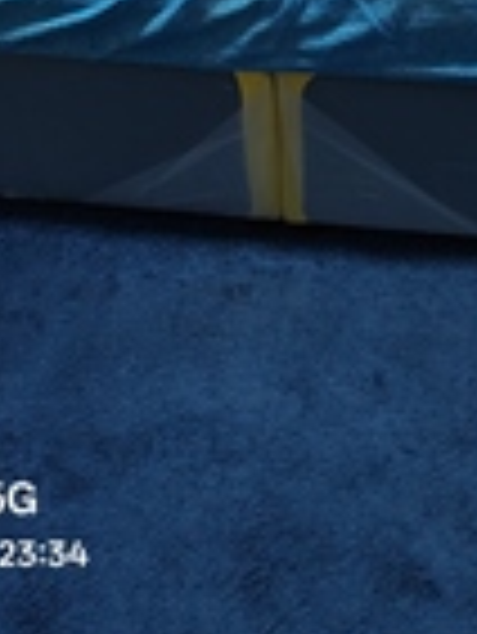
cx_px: 299
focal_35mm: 78
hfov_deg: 18.9
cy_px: -357
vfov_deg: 20.7
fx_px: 1431
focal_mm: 5.59
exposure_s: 1/60
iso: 200
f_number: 1.8
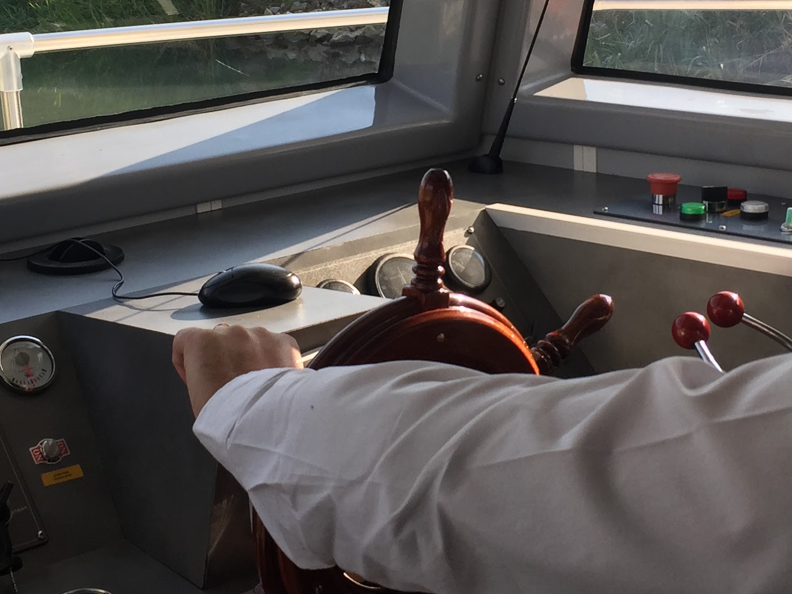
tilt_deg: -8.8
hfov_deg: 28.2
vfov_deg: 21.2
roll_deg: +2.2
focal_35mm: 69
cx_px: 382
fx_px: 1579
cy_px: 167
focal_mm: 4.15
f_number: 2.2
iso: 32
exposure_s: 1/670
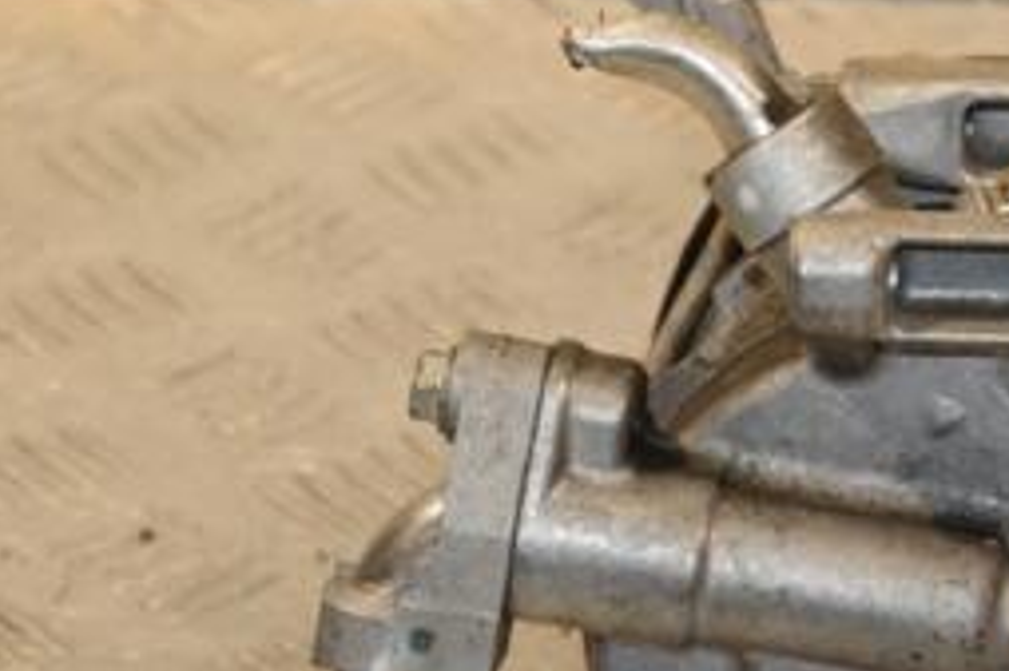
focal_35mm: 248
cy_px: 484
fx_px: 6946
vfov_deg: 5.5
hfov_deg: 8.3
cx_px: 1045
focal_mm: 70
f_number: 8
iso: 800
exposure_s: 1/200
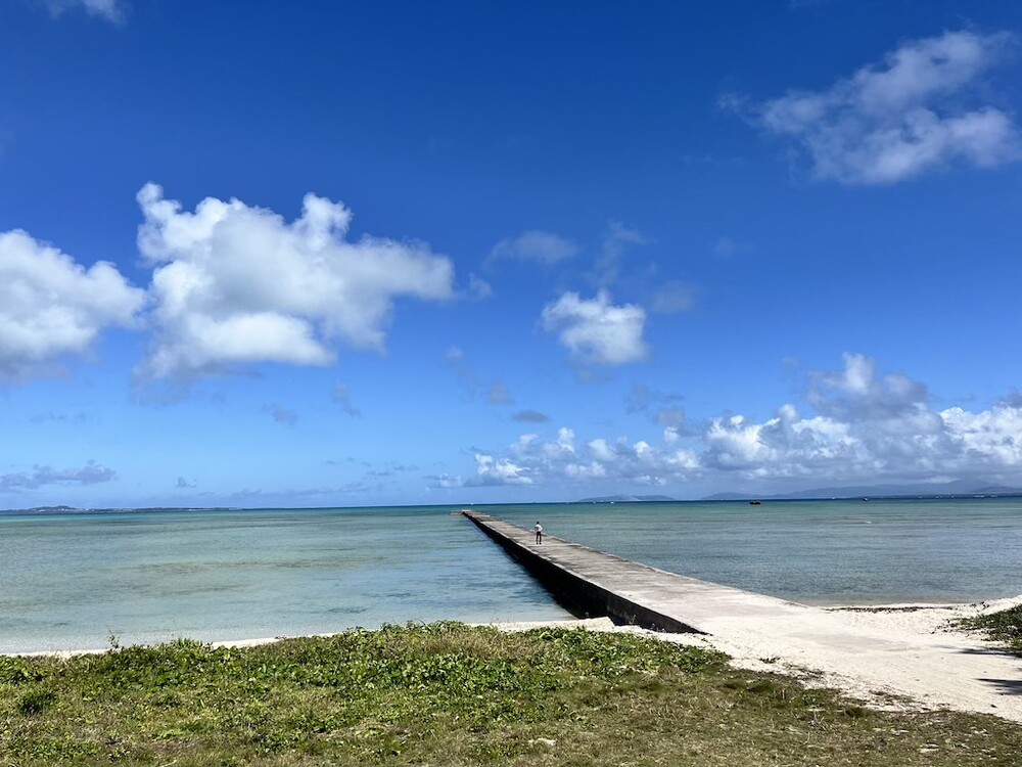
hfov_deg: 67.3
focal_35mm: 26
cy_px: 384
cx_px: 511
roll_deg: +1.1
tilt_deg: +8.2
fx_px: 768
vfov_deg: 53.1
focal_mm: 5.1
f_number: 1.6
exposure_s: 1/6173
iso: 50
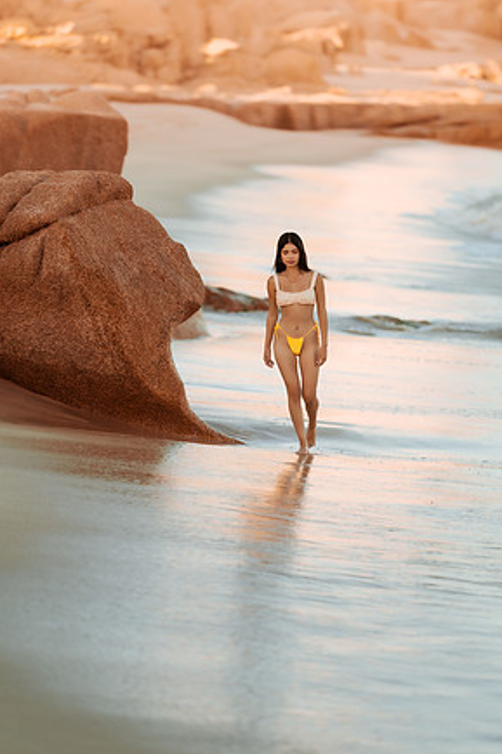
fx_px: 2930
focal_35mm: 140
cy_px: 382
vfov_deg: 14.7
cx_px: 255
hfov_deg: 9.8
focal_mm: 135
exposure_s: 1/800
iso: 100
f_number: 1.8
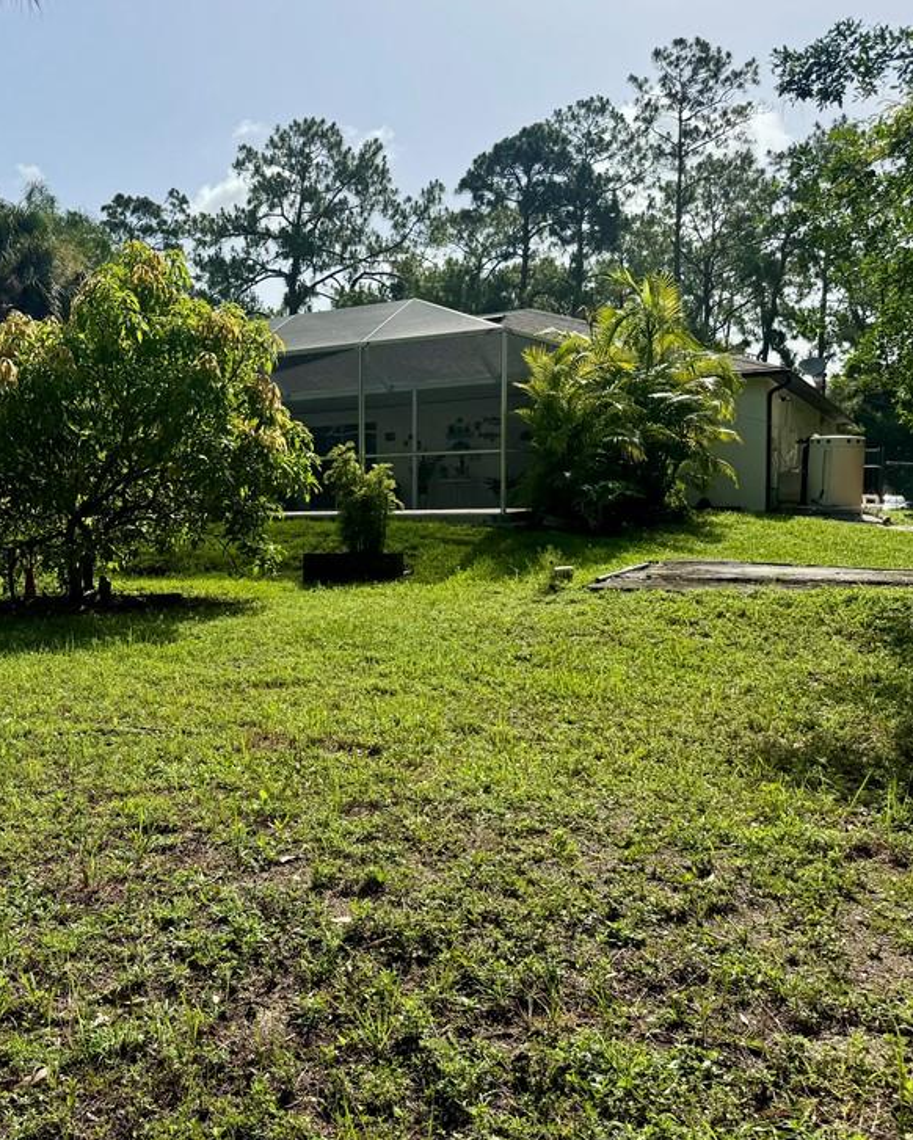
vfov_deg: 54.2
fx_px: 1114
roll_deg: +0.2
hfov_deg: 42.7
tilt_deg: -3.7
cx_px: 195
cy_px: 565
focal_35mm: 33
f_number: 1.78
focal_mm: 6.76
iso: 80
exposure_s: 1/9009
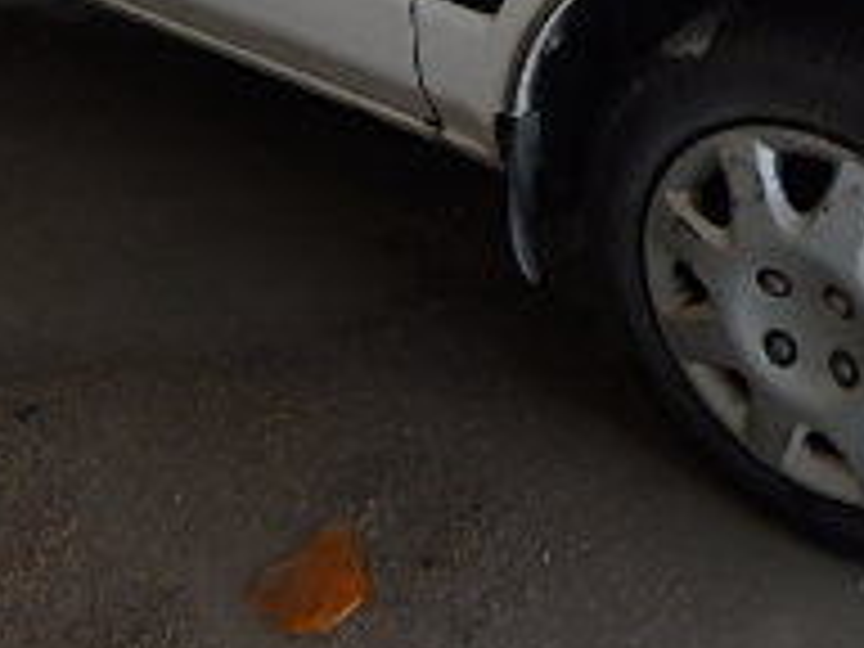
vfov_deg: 19.4
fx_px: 1747
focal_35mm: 70
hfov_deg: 27.5
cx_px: 626
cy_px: -189
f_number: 3.5
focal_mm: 3.7
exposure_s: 1/80
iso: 125
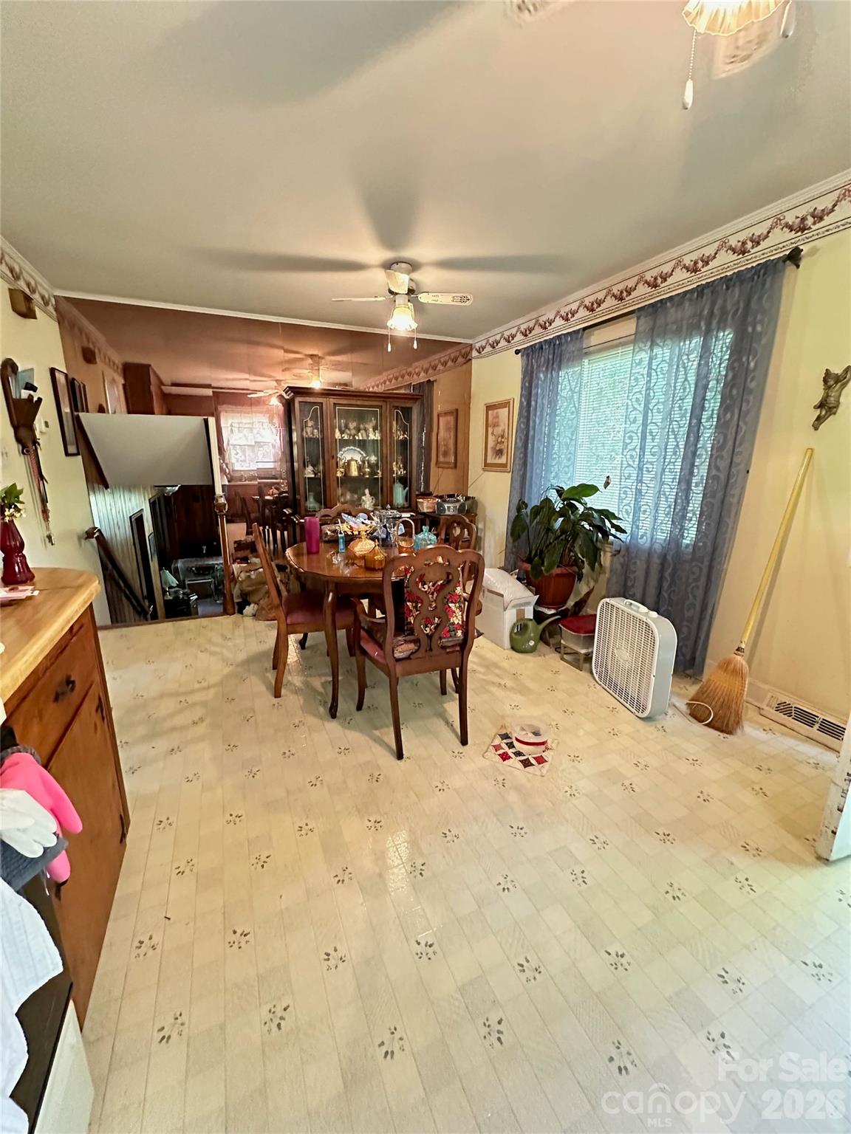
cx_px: 426
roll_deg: -0.6
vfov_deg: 102.1
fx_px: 459
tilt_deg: -12.0
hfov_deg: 85.7
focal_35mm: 14
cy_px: 567
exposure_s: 1/60
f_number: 2.2
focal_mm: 2.22
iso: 1250
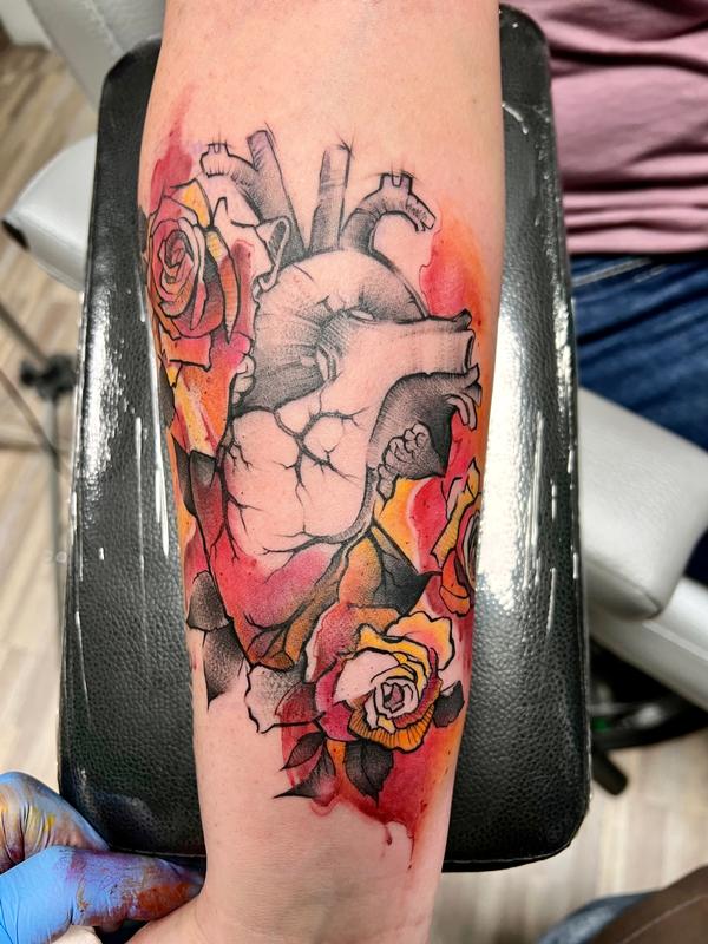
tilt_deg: -62.7
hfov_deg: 53.1
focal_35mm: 26
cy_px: 472
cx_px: 354
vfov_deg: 67.3
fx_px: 709
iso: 100
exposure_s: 1/60
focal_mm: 5.7
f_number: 1.5
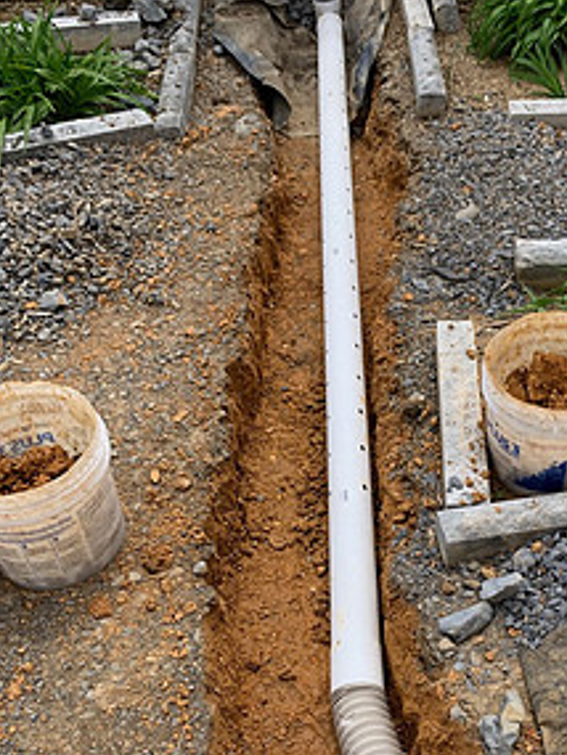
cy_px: 474
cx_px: 419
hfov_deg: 34.5
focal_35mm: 41
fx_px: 895
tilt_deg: -55.1
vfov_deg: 45.4
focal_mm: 4.25
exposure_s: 1/2545
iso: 25
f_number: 1.8
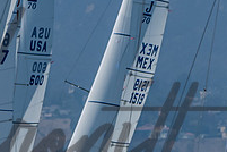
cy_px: 69
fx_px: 8575
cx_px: -250
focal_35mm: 1360
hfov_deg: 1.5
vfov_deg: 1.0
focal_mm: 220
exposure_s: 1/2500
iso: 400
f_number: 6.3
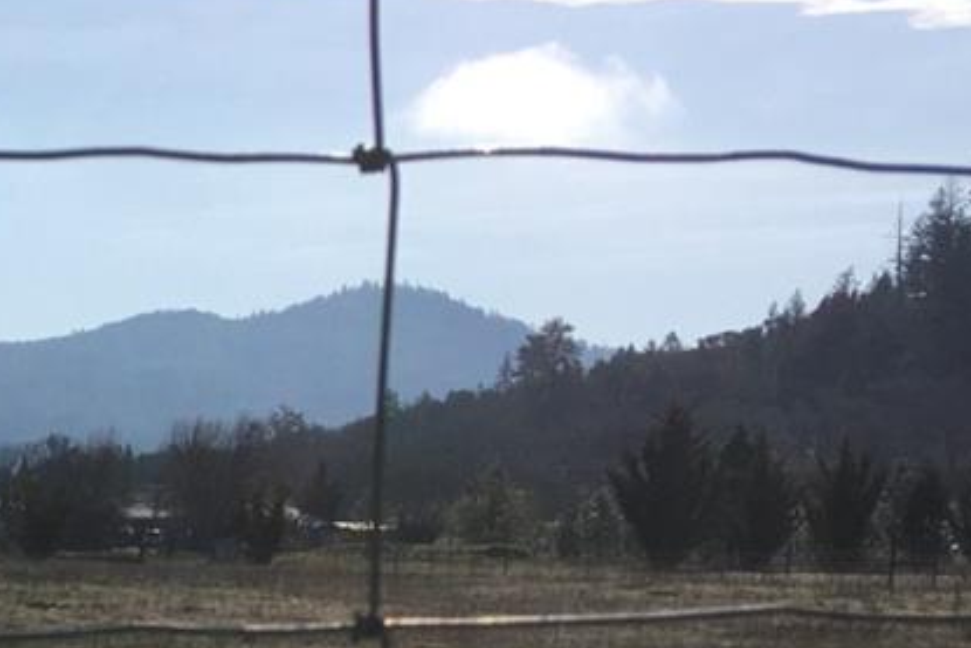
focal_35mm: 109
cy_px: 842
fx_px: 2941
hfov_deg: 17.0
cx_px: -482
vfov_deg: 12.2
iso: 25
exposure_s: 1/3663
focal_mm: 4.15
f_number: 2.2
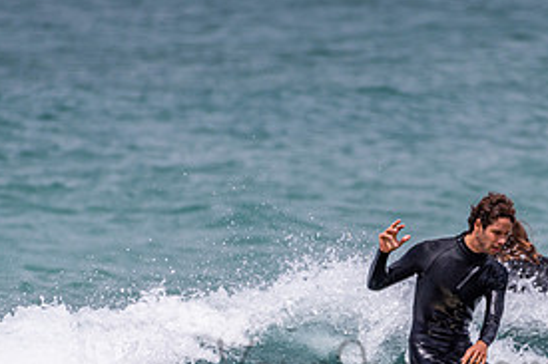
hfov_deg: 2.0
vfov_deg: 1.3
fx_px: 16064
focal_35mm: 1056
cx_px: 422
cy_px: 353
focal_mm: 500
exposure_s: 1/1600
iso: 220
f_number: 5.6
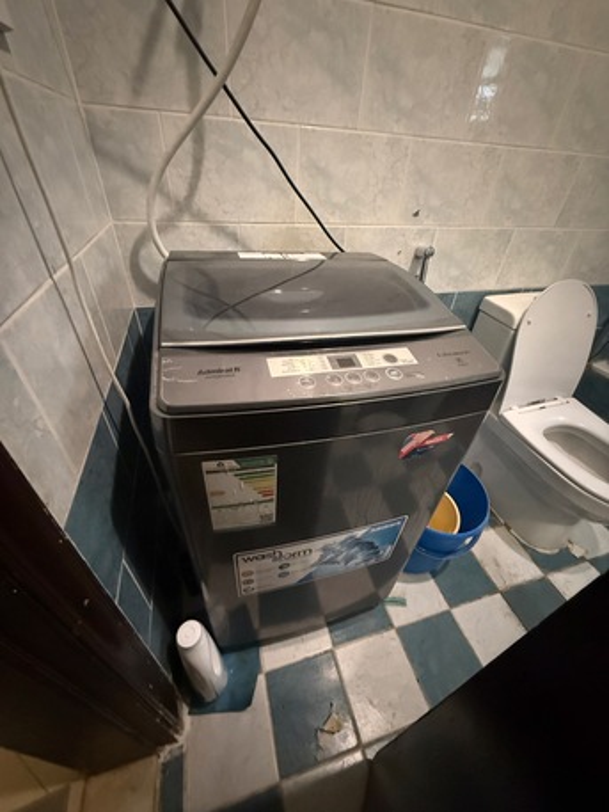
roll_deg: -4.3
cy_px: 406
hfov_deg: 85.7
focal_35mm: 14
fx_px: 328
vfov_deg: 102.0
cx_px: 304
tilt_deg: -36.3
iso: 1600
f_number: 2.2
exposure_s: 1/30
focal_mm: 2.22
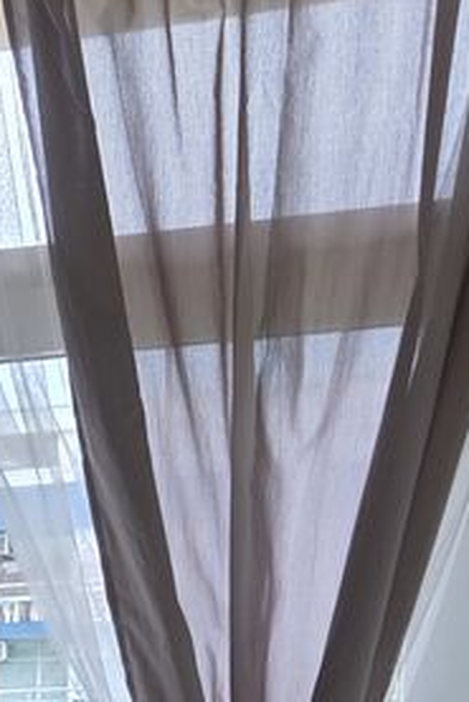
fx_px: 2693
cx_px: -1288
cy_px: 1189
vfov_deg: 13.6
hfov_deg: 7.6
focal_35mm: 138
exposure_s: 1/100
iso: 32
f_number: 1.7
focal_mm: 6.3
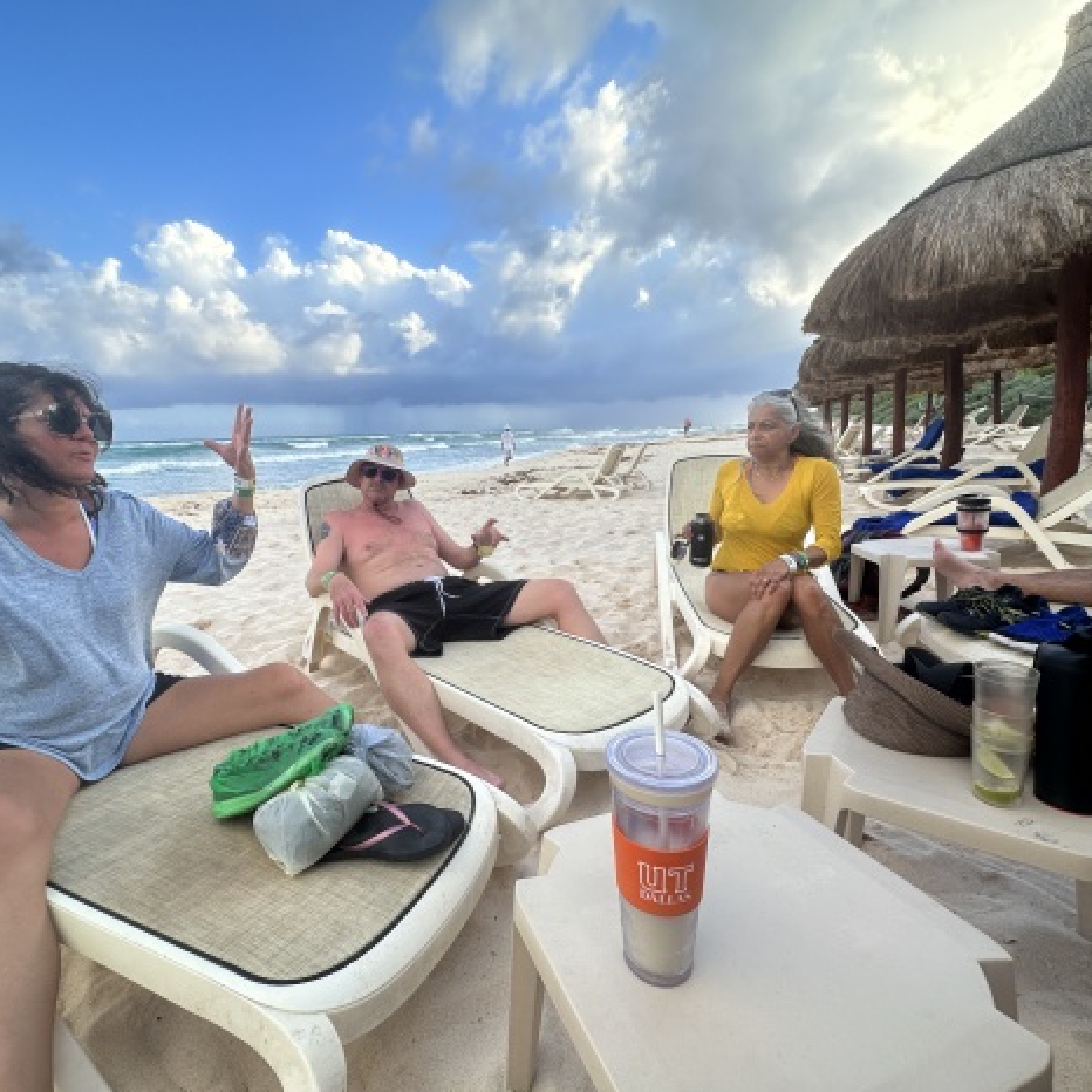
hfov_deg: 83.7
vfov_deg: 84.0
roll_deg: +1.3
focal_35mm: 17
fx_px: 607
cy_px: 539
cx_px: 494
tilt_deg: -10.9
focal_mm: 2.22
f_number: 2.2
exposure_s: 1/720
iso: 40
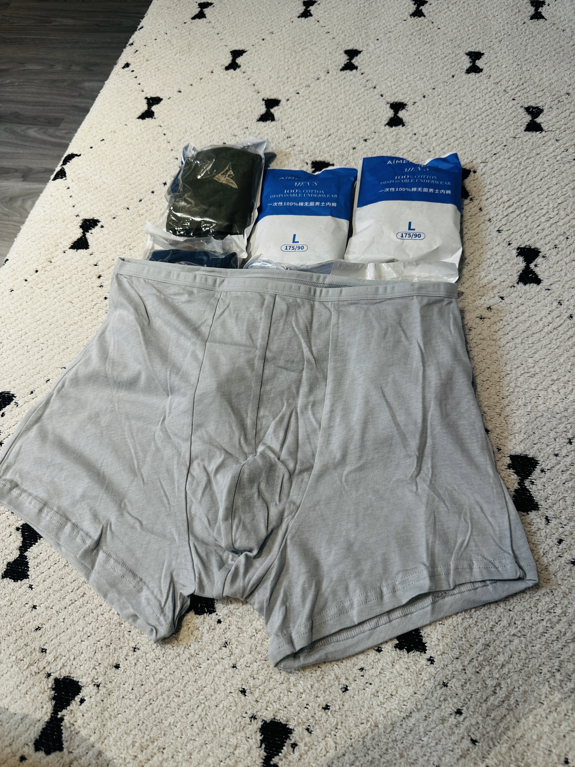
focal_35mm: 24
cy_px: 384
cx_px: 288
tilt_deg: -61.0
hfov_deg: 56.8
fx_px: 532
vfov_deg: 71.6
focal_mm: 6.86
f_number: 1.78
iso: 100
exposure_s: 1/100
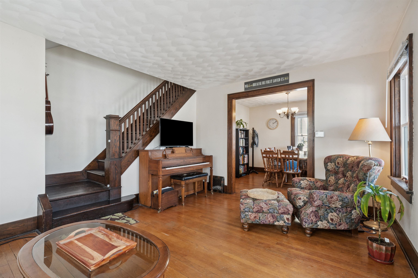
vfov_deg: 73.7
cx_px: 209
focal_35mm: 16
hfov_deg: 96.7
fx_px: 186
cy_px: 139
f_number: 18
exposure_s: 1/6
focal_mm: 16
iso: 800
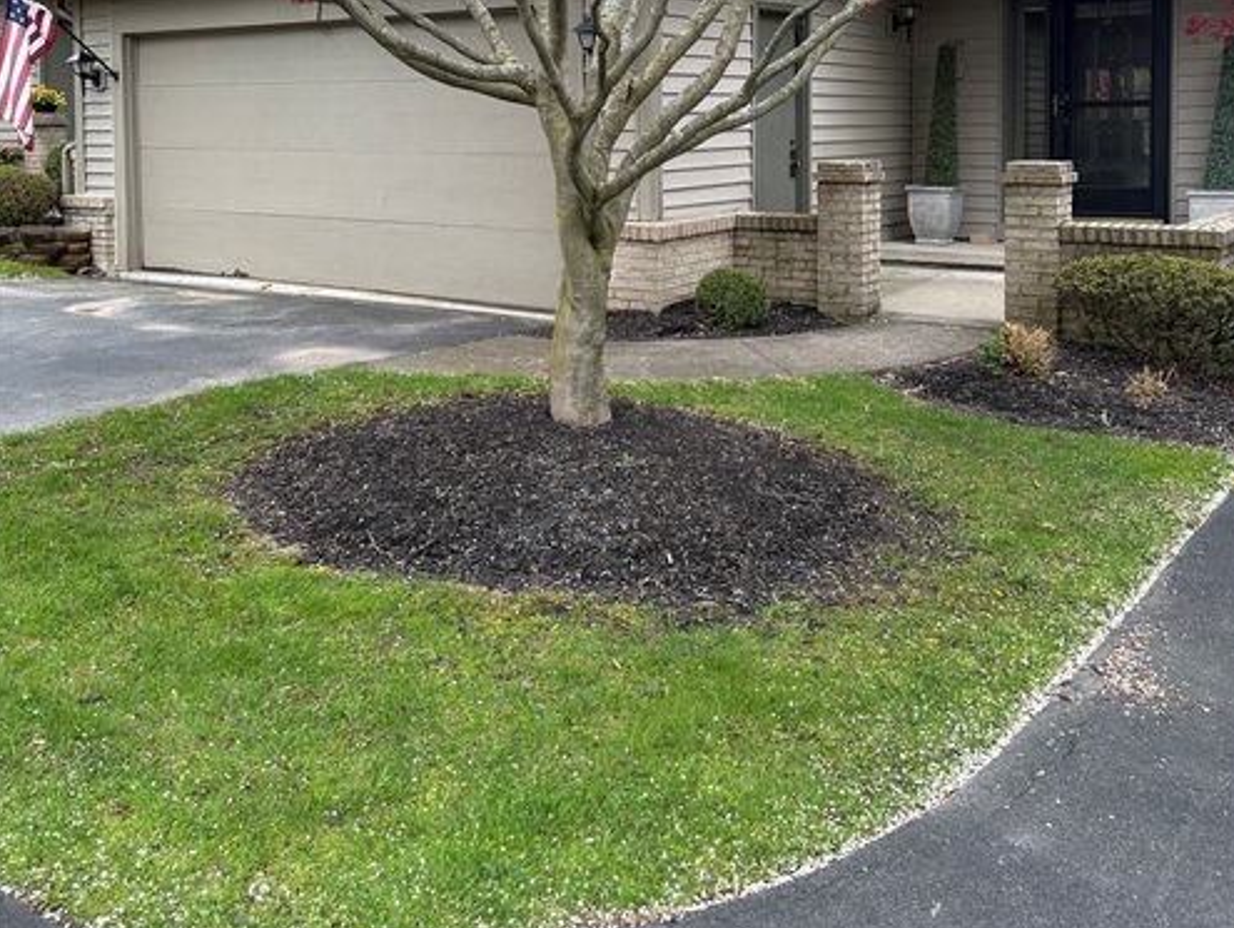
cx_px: 618
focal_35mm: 35
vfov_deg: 39.2
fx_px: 1249
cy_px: 191
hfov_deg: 52.6
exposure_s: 1/278
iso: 40
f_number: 1.6
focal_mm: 5.96
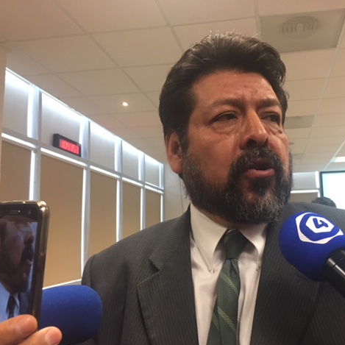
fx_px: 395
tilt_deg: +8.9
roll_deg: +1.1
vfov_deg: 47.2
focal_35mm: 35
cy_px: 176
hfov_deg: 46.9
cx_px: 212
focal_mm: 4.15
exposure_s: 1/30
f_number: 2.2
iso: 125
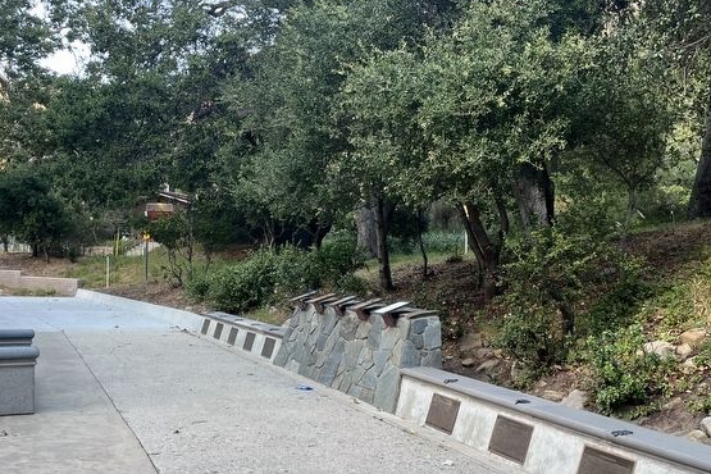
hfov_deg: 49.3
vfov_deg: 34.1
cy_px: 288
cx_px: 421
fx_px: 770
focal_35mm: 39
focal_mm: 5.1
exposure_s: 1/121
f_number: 1.6
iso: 50
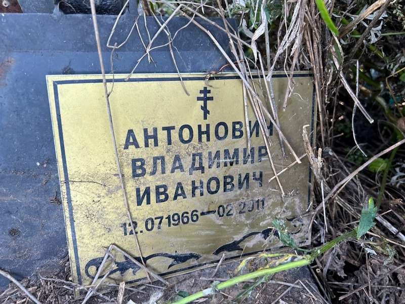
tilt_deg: -51.0
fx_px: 304
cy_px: 152
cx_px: 202
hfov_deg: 67.3
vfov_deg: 53.1
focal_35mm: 26
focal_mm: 5.7
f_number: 1.5
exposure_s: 1/121
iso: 64
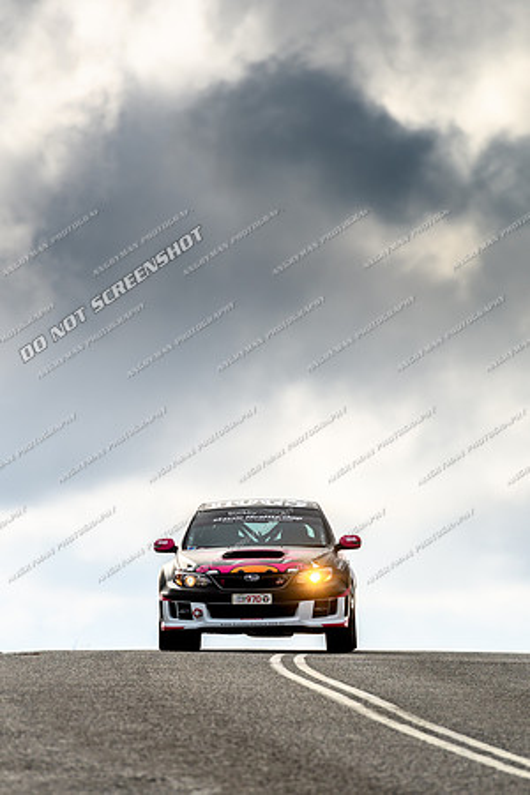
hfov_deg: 4.6
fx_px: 6624
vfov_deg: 6.9
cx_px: 265
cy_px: 398
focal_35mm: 300
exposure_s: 1/2000
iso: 200
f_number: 4
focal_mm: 200
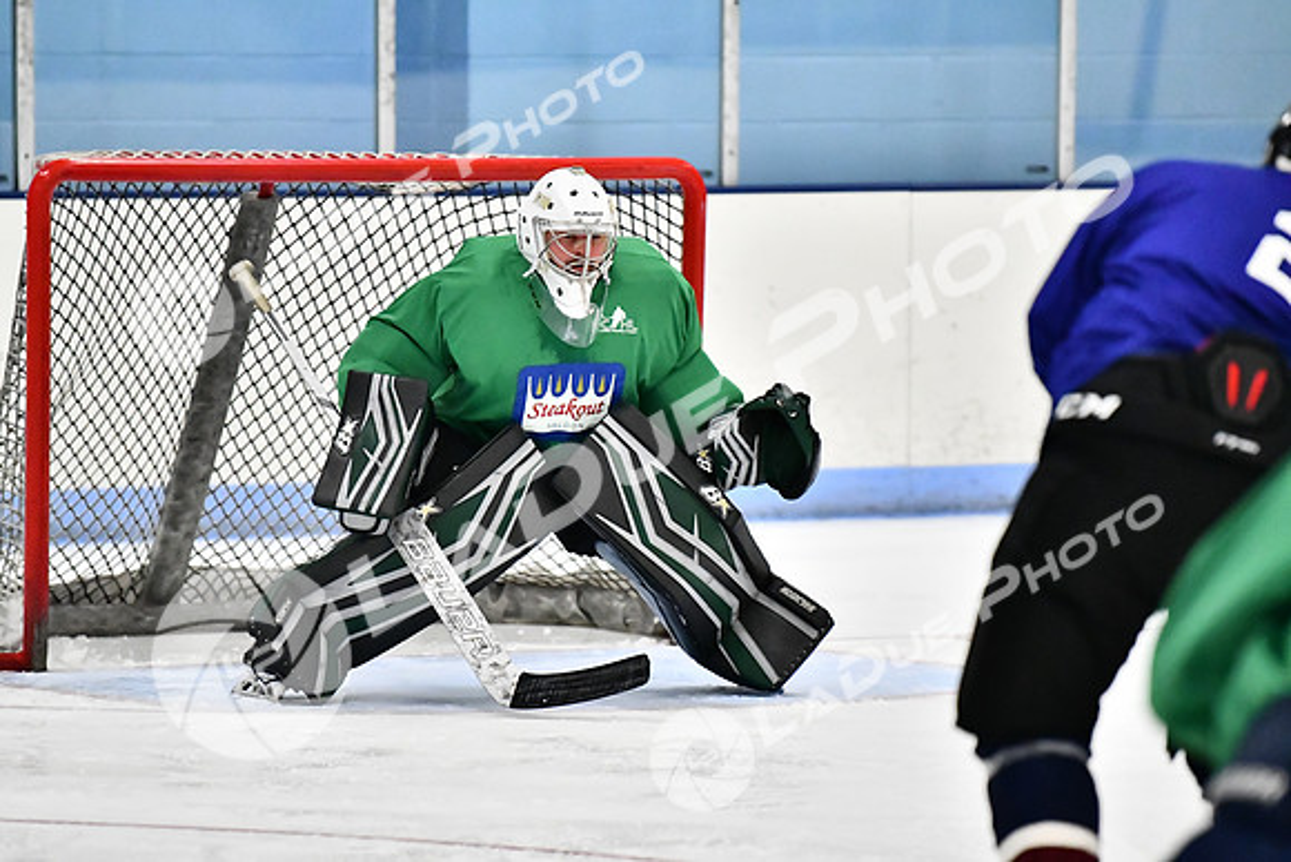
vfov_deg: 5.0
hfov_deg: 7.4
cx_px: 646
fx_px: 9953
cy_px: 431
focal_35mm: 278
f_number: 2.8
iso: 8000
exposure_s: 1/1600
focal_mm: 185
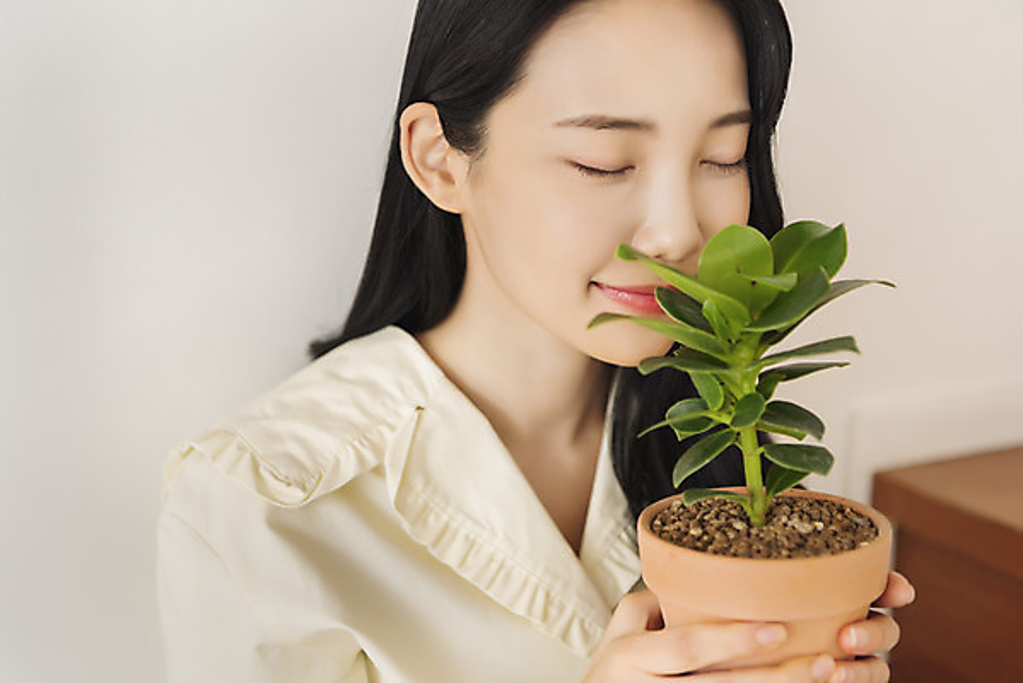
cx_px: 512
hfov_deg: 39.6
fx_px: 1421
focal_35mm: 50
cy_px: 342
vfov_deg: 27.0
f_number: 2.8
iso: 400
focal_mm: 50
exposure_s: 1/125
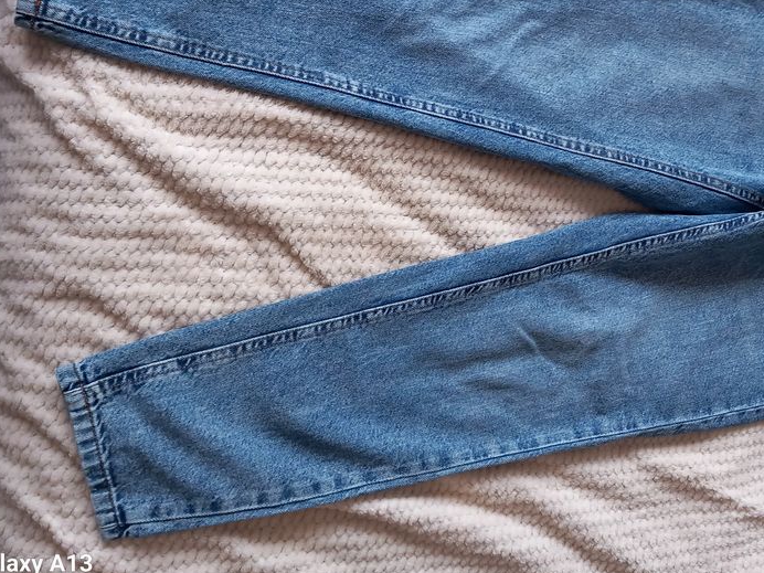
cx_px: 470
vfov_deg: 36.6
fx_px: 861
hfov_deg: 47.5
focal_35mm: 39
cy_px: 215
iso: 125
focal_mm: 4
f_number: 1.8
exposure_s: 1/50
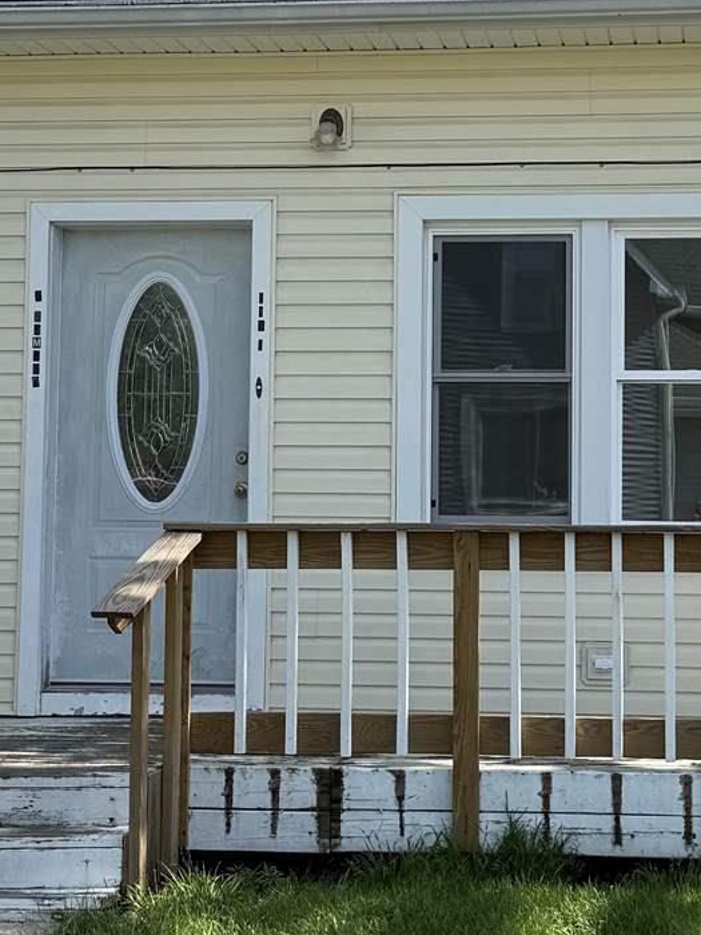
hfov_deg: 18.6
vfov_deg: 24.6
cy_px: 347
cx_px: 447
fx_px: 2133
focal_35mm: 79
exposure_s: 1/2445
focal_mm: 6.76
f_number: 1.78
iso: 80
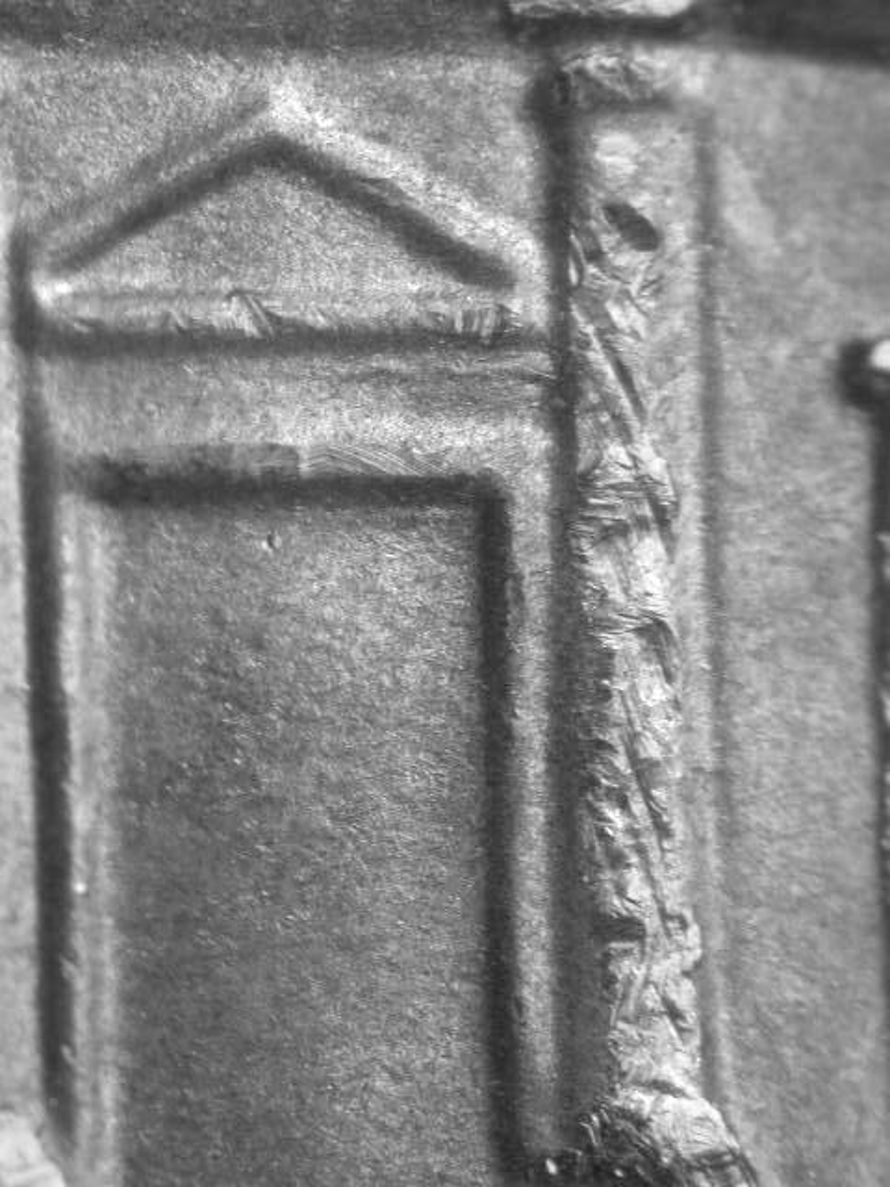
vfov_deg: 14.2
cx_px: 445
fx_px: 4765
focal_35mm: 139
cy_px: 594
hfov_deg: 10.7
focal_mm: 28.8
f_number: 4.8
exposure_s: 1/12.2
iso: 100
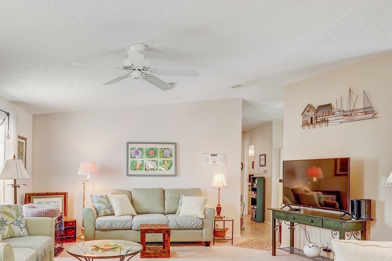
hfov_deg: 61.5
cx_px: 163
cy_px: 168
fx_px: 327
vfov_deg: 43.2
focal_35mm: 30
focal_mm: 16
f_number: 9
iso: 400
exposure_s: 1/20
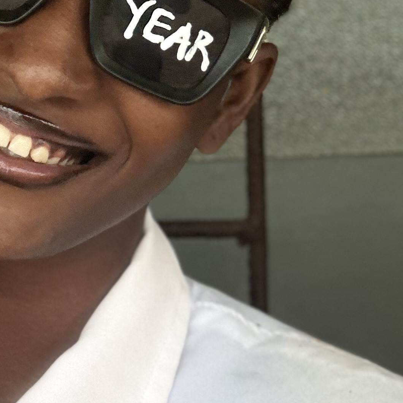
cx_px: 43
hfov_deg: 6.7
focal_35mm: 259
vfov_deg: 6.8
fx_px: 3411
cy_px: 216
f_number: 2.8
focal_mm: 9
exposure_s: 1/121
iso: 160
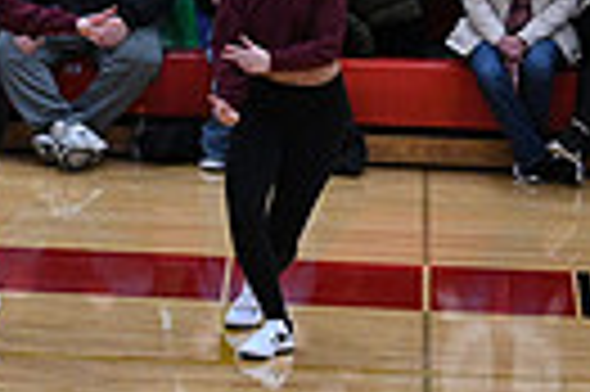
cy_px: 372
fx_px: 7268
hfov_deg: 4.6
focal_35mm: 444
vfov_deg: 3.1
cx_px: -703
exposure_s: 1/400
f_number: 4
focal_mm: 100
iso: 4000
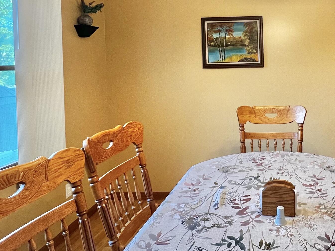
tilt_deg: -2.5
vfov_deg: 47.0
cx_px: 266
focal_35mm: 29
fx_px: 281
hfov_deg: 57.3
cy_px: 73
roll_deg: +0.7
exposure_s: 1/60
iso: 200
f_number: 1.8
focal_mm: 1.57
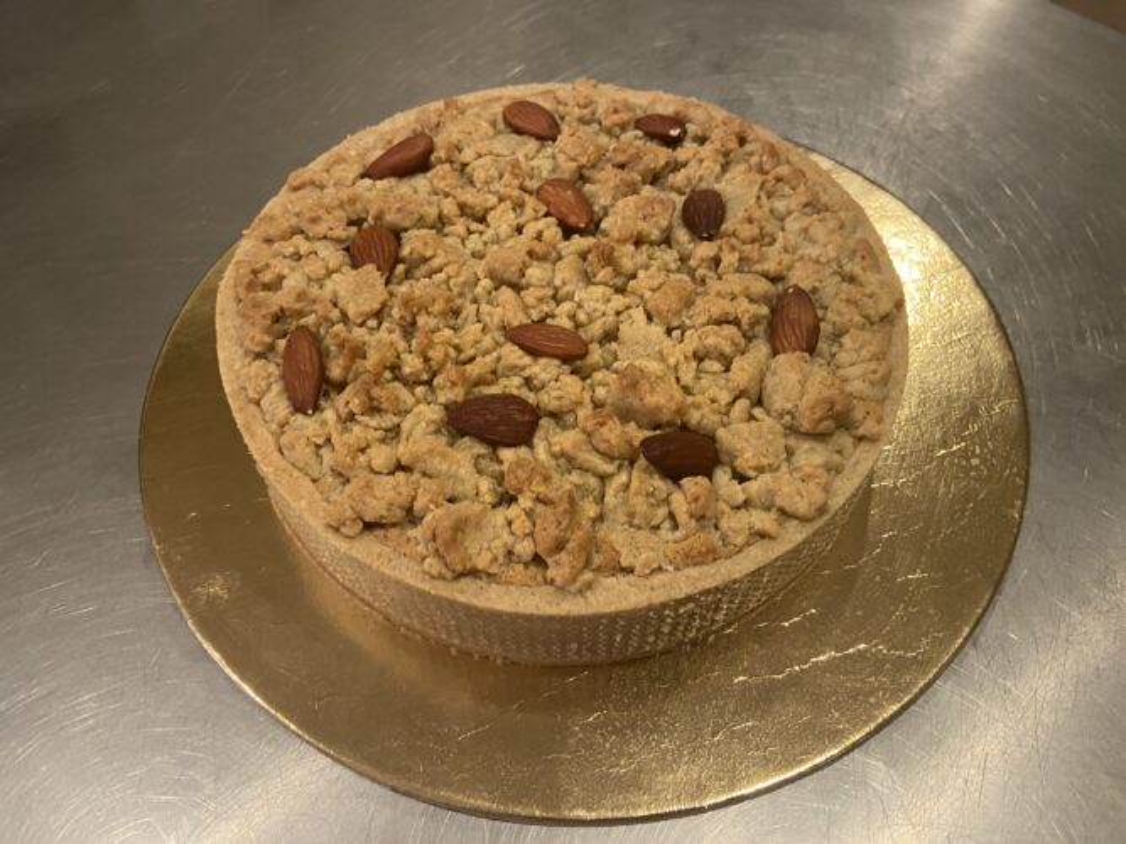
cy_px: 422
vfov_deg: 53.0
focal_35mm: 26
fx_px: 846
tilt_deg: -55.0
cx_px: 563
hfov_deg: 67.3
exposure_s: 1/33
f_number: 1.8
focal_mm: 4.25
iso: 400
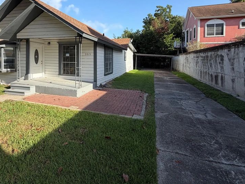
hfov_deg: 81.4
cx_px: 107
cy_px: 64
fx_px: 142
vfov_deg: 64.5
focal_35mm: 20
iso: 40
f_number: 2.2
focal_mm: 2.22
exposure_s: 1/701
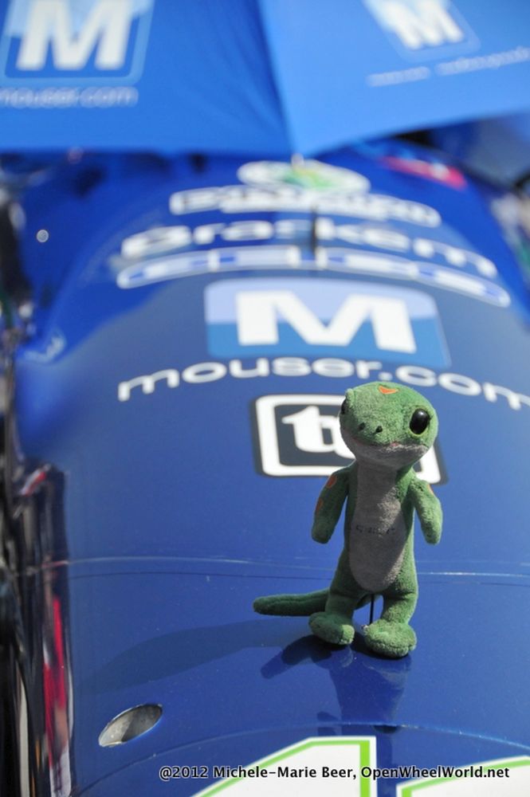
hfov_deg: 9.6
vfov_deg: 14.4
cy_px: 398
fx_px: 3152
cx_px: 265
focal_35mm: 142
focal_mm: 95
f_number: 5.3
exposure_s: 1/5000
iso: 1000
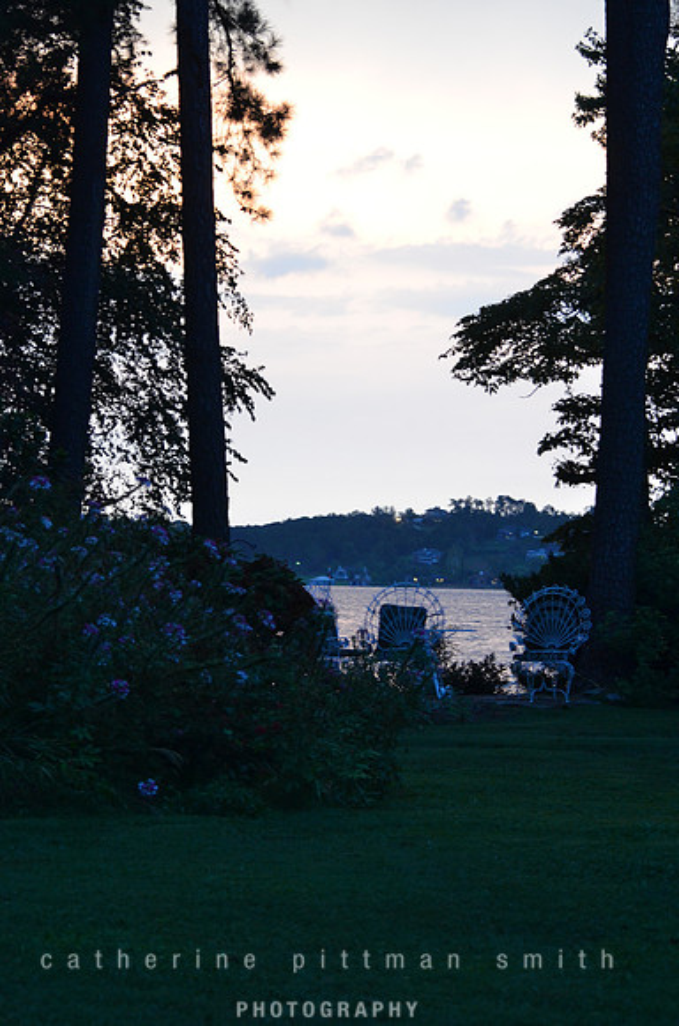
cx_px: 340
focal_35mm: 105
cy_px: 513
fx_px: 2985
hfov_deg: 13.0
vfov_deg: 19.5
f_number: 4.5
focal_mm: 70
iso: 1600
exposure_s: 1/8
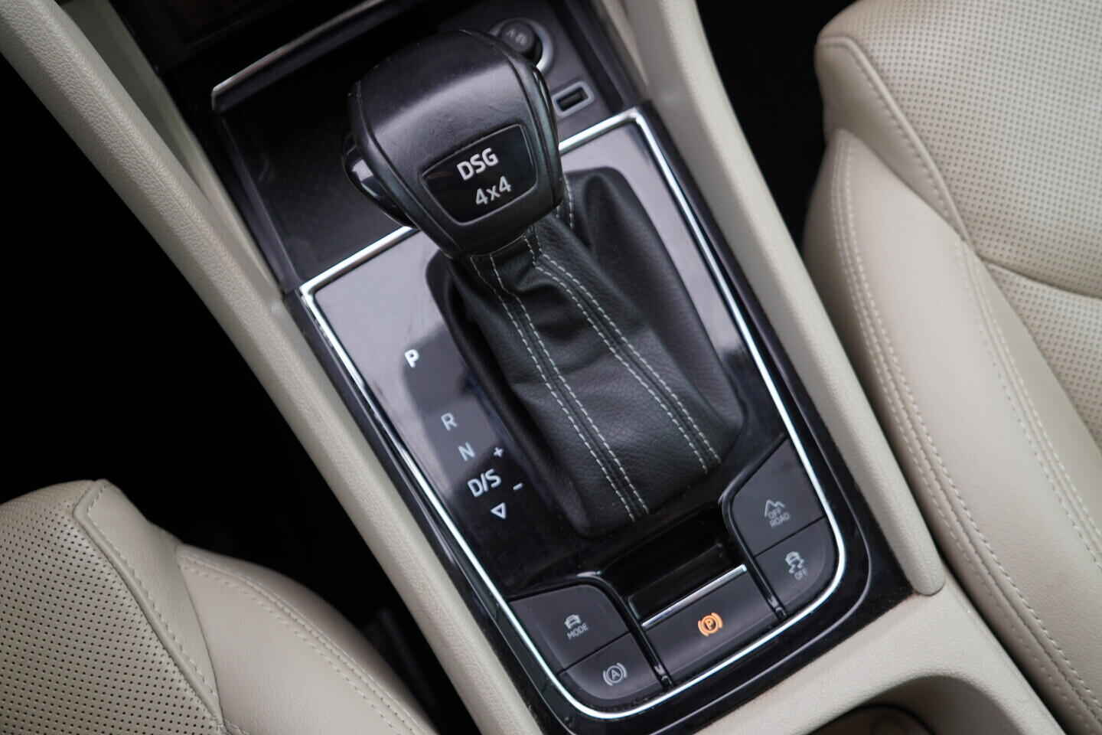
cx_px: 551
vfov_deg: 36.9
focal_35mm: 36
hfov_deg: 53.1
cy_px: 368
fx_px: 1102
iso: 160
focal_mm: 24
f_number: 2.8
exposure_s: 1/40
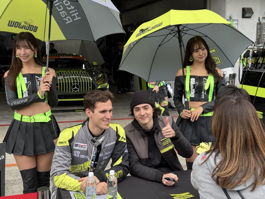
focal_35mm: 50
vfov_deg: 29.1
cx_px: 133
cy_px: 101
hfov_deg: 38.2
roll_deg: -0.7
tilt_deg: -7.8
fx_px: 383
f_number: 1.78
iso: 100
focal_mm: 6.76
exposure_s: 1/578
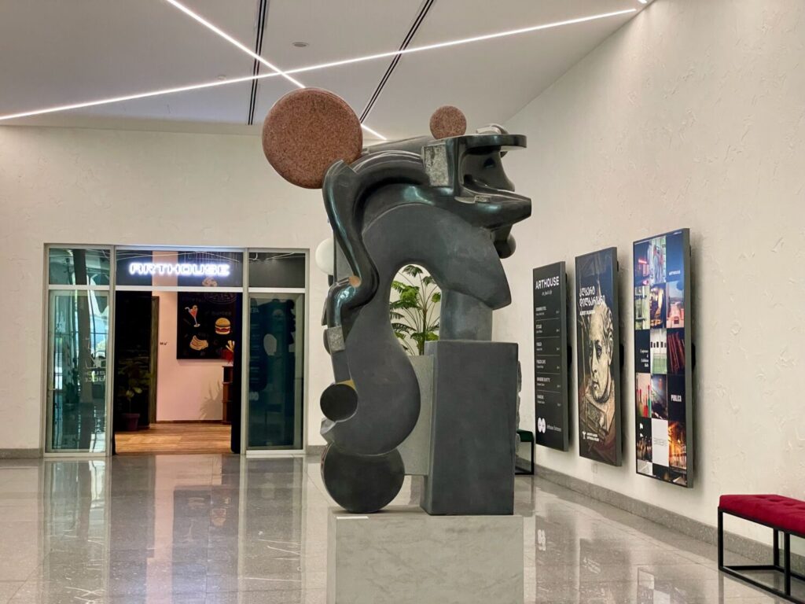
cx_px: 402
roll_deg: -0.3
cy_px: 302
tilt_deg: +3.9
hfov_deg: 36.8
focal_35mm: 52
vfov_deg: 28.0
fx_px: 1209
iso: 400
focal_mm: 6
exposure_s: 1/60
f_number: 2
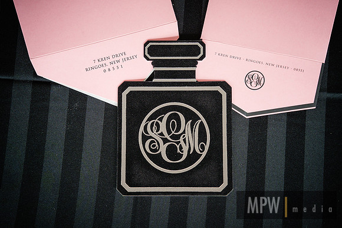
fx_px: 713
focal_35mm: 75
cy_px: 114
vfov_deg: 18.2
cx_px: 171
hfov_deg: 27.0
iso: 1000
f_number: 4
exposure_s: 1/125
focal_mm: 75
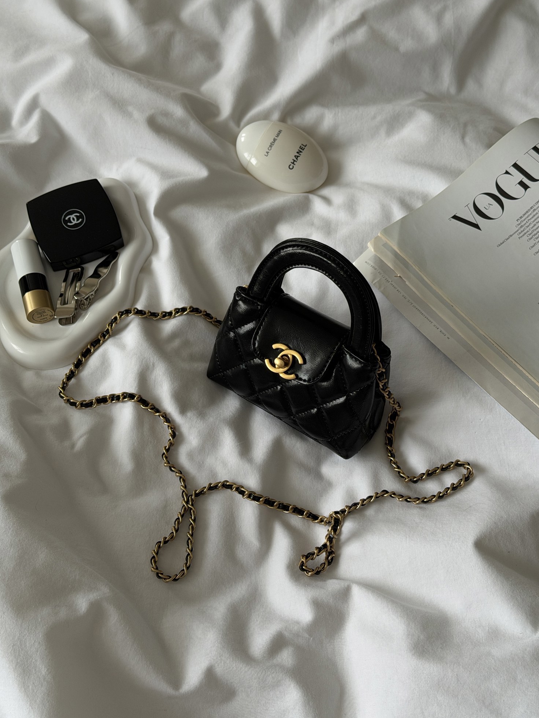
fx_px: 1017
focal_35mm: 49
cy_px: 353
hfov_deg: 29.7
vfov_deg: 38.9
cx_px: 275
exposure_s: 1/135
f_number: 1.78
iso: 50
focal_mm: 6.76
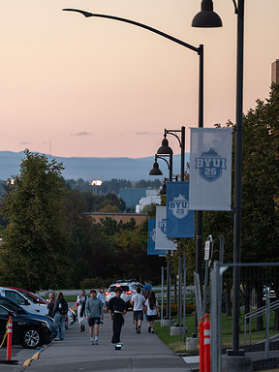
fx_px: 3643
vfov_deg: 5.8
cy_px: 185
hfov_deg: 4.4
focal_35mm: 339
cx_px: -9
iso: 125
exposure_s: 1/125
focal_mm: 200
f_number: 2.8
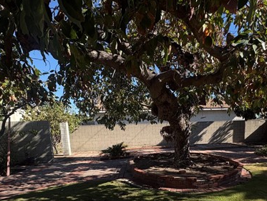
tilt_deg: -7.6
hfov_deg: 70.3
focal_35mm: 24
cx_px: 168
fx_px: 185
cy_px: 154
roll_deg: +1.6
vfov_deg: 53.9
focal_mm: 2.22
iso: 50
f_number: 2.2
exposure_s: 1/1143
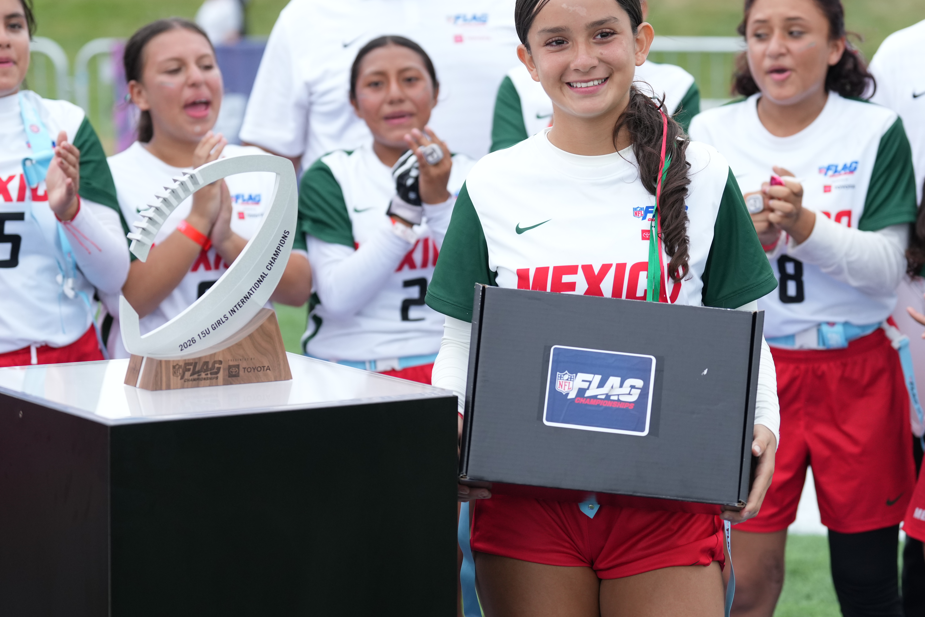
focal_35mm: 123
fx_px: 3160
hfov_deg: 16.7
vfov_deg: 11.1
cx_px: 489
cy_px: 203
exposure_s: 1/1600
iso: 640
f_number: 2.8
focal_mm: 85
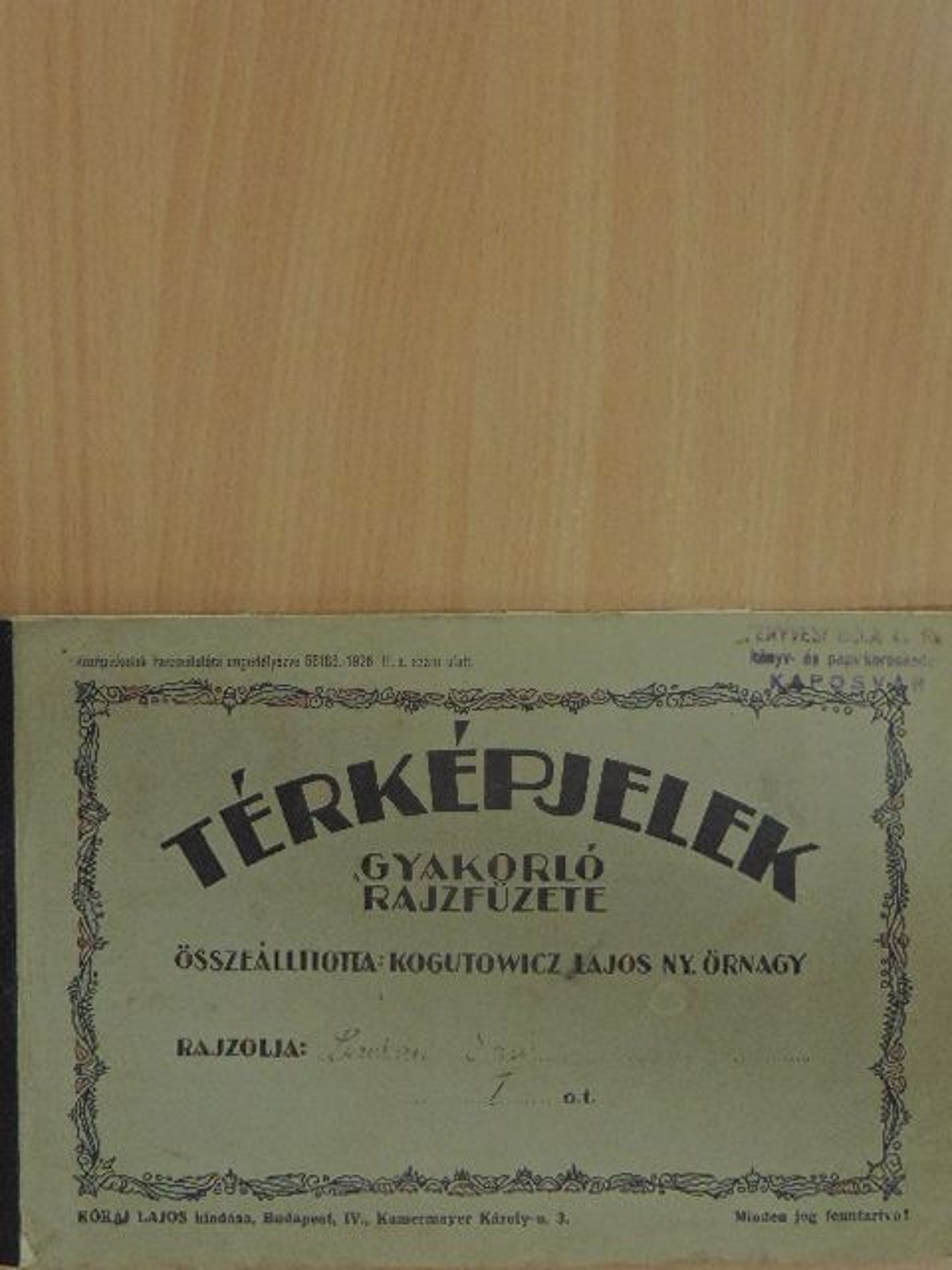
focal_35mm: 47
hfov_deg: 30.9
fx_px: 1723
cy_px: 635
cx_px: 476
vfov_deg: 40.4
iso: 800
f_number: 3.5
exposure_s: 1/60
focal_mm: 8.3
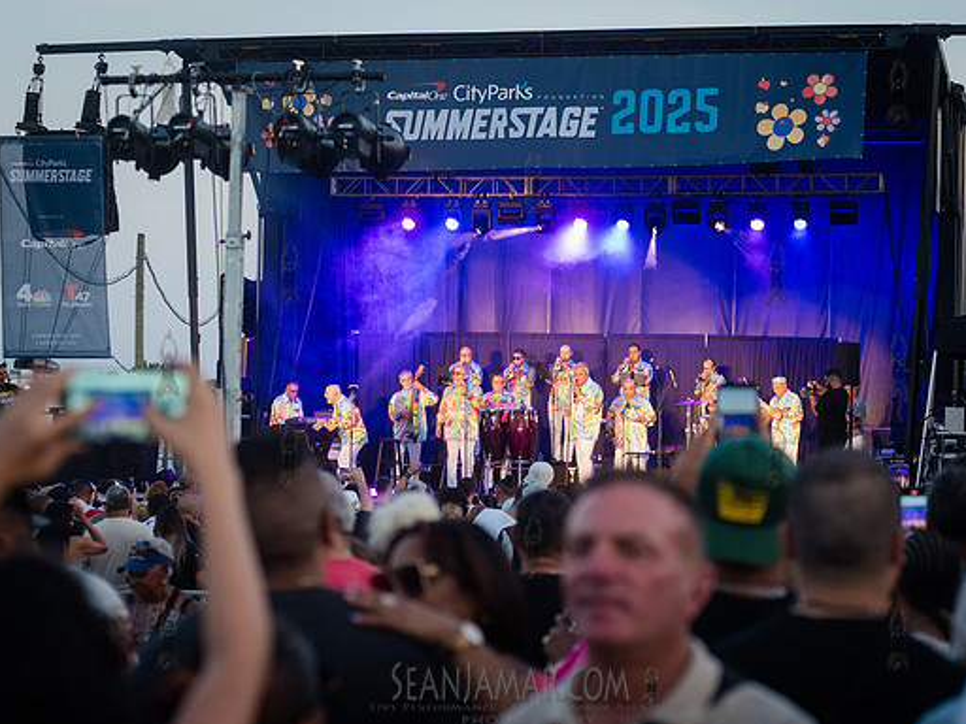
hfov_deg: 22.0
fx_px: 2484
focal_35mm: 89
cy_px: 363
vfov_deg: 16.6
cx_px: 525
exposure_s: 1/500
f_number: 4
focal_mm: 80
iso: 2000
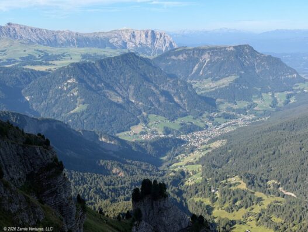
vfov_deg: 30.3
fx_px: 427
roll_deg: -0.1
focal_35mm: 48
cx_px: 154
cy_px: 116
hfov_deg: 39.6
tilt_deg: -10.8
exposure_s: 1/3096
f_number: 1.78
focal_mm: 6.76
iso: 64
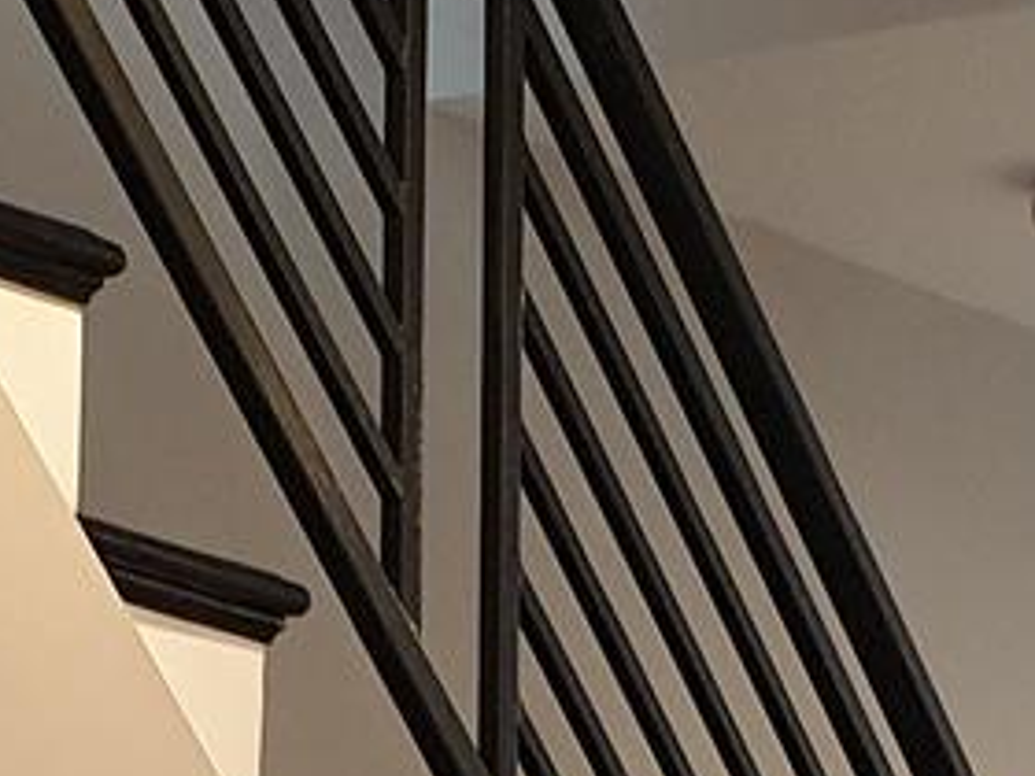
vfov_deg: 7.4
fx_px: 5681
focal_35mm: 190
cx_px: 902
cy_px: 1715
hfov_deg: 10.4
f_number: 2.4
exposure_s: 1/60
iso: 320
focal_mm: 4.3
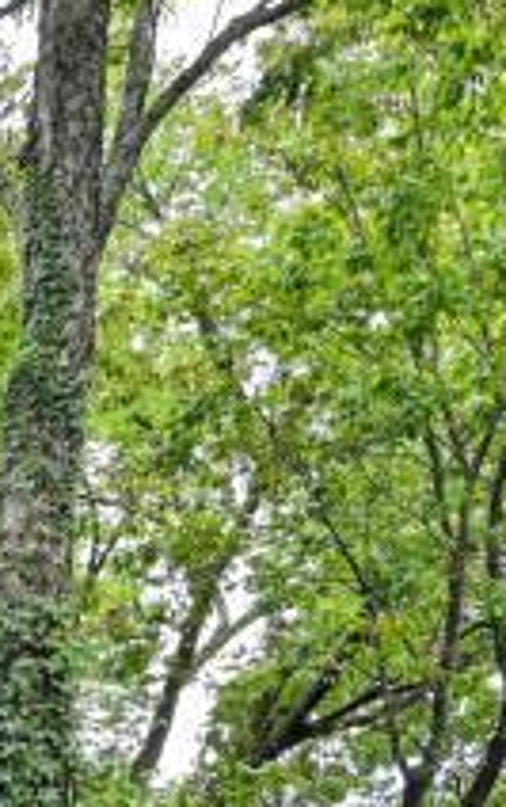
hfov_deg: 8.4
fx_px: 2456
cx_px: -1309
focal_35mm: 112
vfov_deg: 16.1
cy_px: 1401
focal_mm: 15.5
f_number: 5.6
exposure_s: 1/250
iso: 180
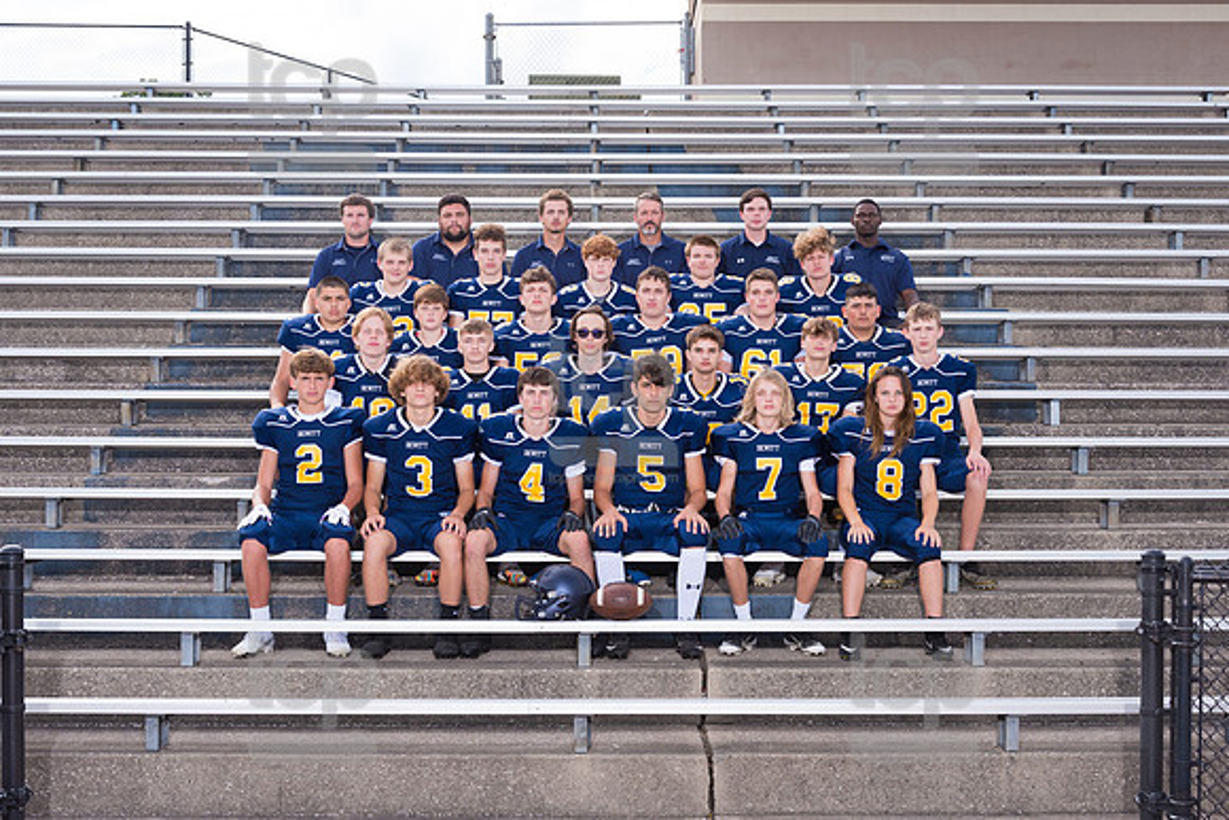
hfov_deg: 38.0
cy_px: 393
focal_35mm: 52
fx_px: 1787
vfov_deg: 25.8
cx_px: 627
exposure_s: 1/250
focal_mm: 46
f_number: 8
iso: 250
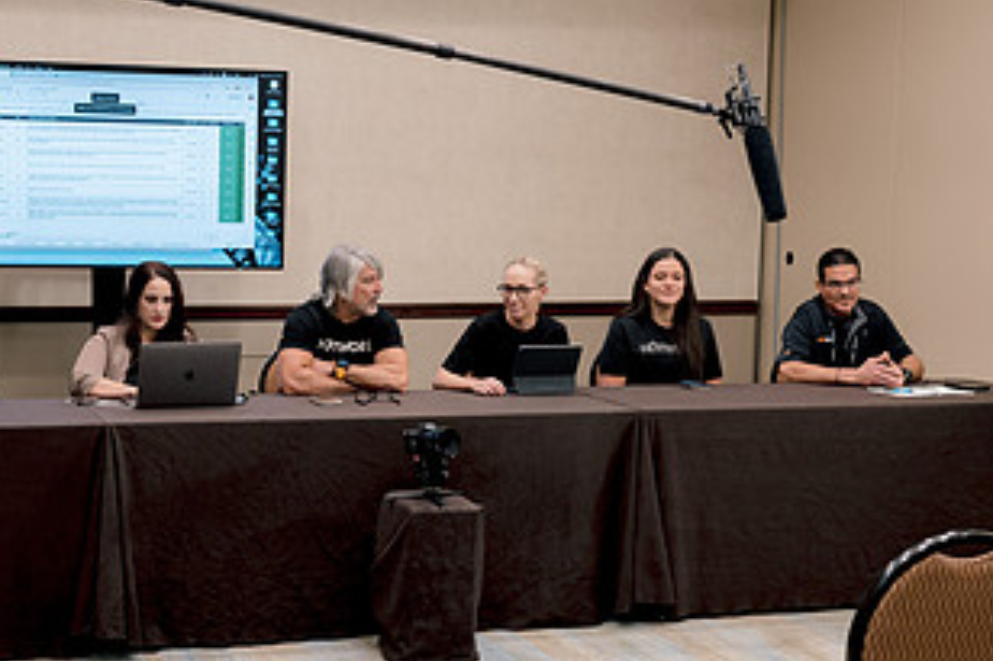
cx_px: 326
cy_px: 459
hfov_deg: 30.3
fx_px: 1819
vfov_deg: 20.5
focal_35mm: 66
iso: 400
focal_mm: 35
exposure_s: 1/100
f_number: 3.5
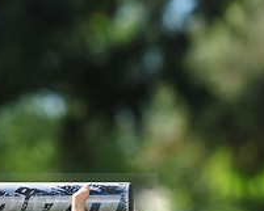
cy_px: 190
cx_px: -97
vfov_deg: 4.4
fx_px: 2744
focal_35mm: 351
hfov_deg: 5.5
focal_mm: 130
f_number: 5
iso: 200
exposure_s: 1/640
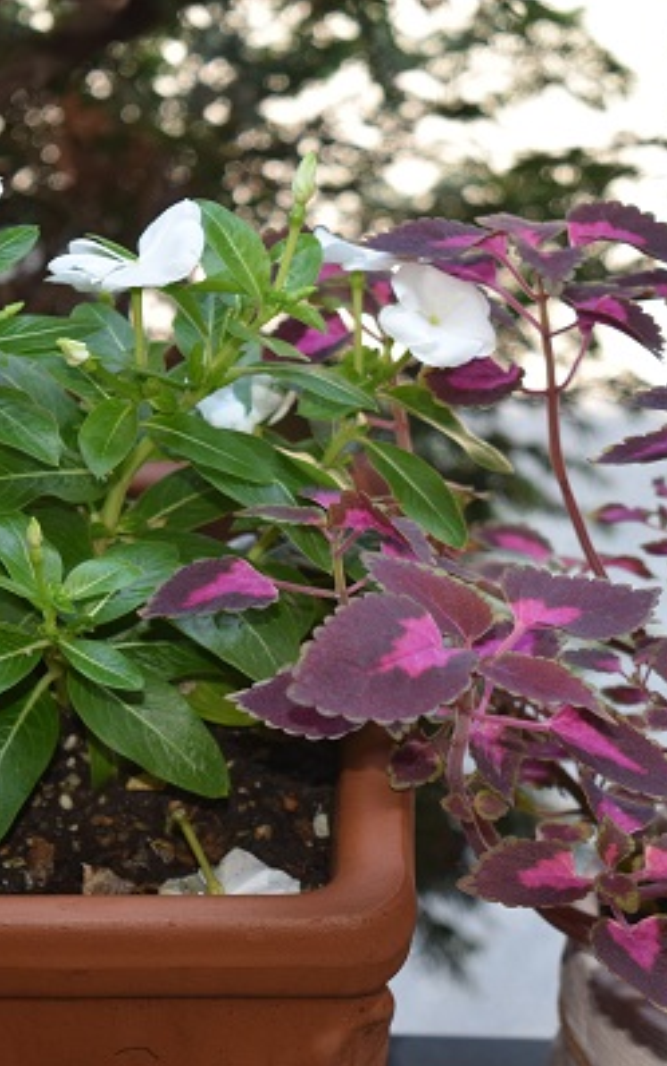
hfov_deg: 10.3
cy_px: 533
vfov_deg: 16.5
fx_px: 3684
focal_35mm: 127
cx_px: 501
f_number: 5.6
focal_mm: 55
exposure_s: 1/125
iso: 560
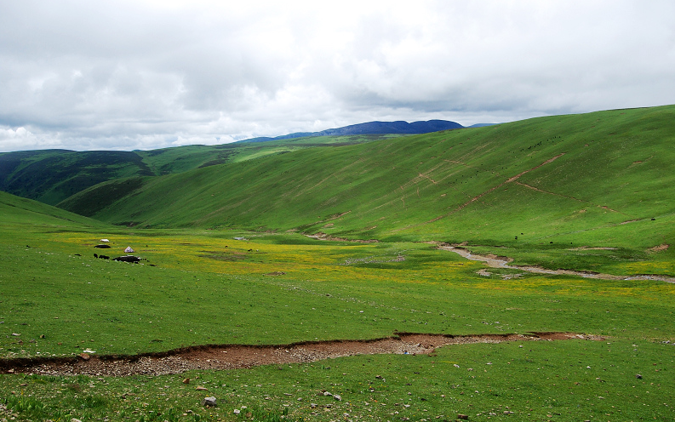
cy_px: 203
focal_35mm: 34
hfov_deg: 56.7
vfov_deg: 37.3
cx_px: 340
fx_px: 626
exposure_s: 1/250
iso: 200
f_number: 10
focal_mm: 22
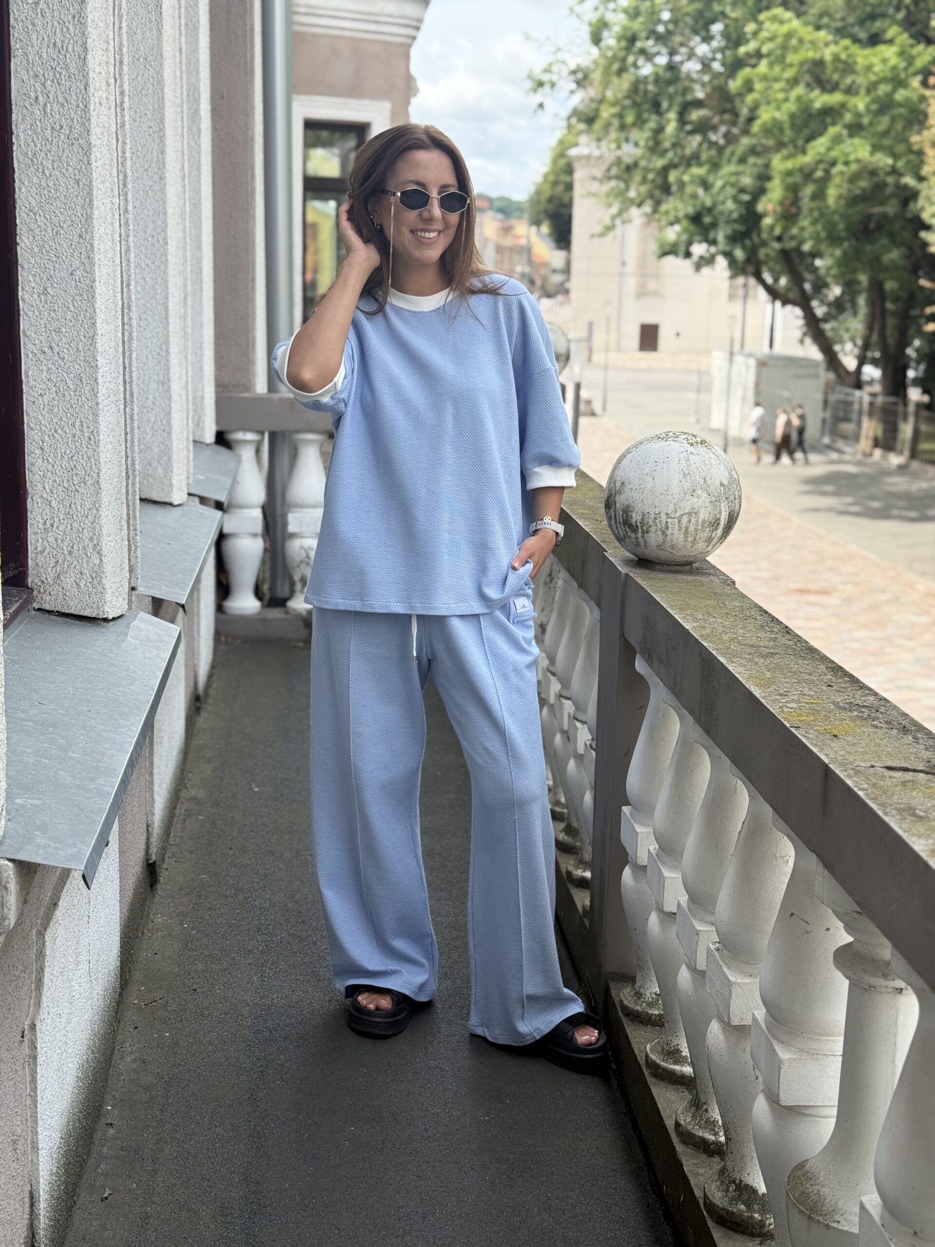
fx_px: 1729
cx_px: 468
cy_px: 624
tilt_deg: -11.6
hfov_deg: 30.3
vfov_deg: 39.7
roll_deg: -1.7
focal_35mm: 48
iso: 80
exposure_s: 1/1543
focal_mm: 6.76
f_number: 1.78
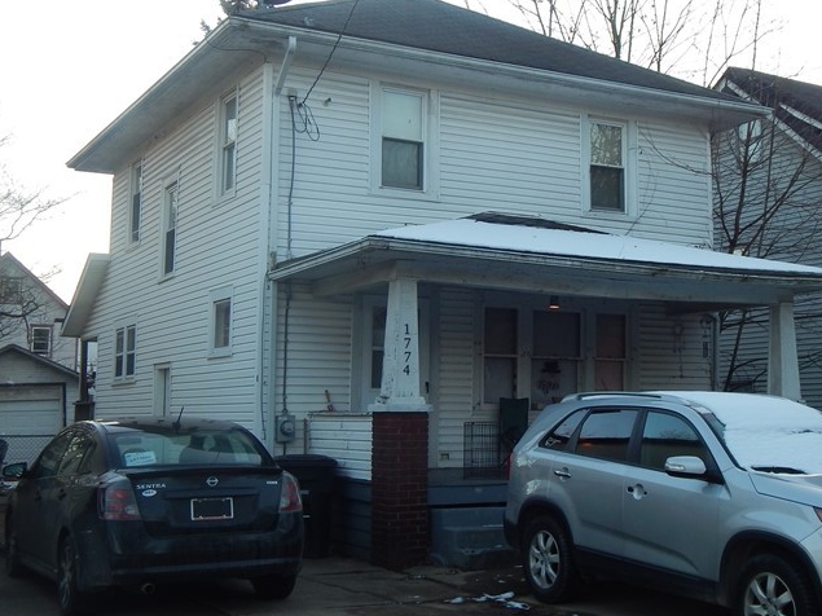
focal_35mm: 50
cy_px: 283
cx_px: 531
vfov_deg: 29.1
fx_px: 1187
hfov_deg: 37.9
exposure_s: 1/100
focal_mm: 5.6
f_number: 3.2
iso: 125
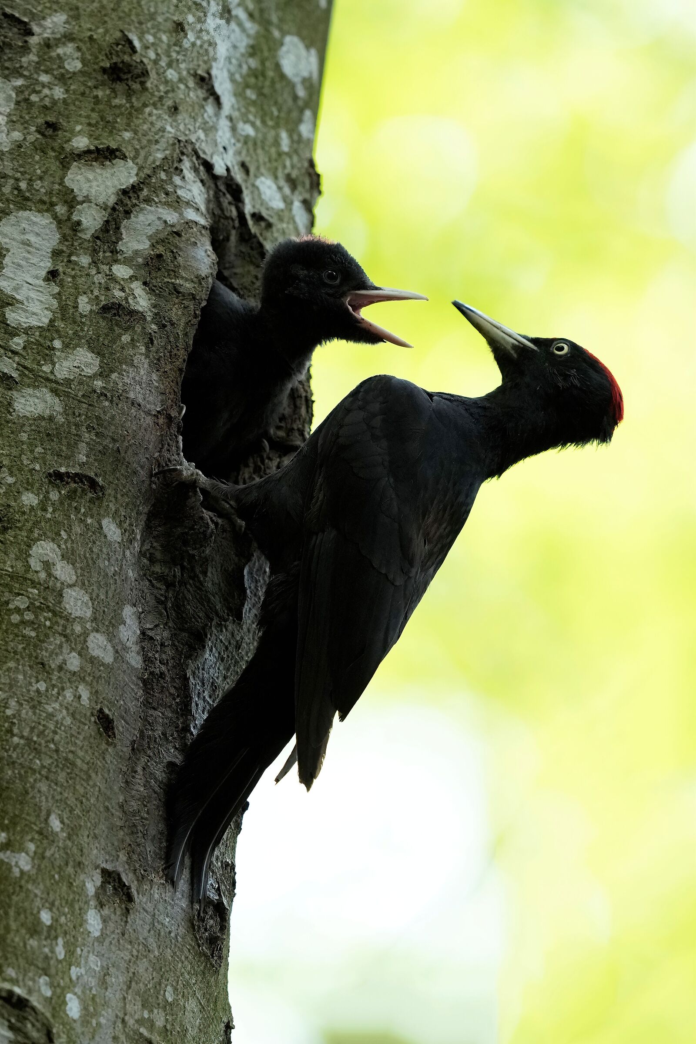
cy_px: 522
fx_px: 11599
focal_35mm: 400
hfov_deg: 3.4
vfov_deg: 5.2
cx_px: 348
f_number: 4
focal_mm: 400
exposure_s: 1/1250
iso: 2000
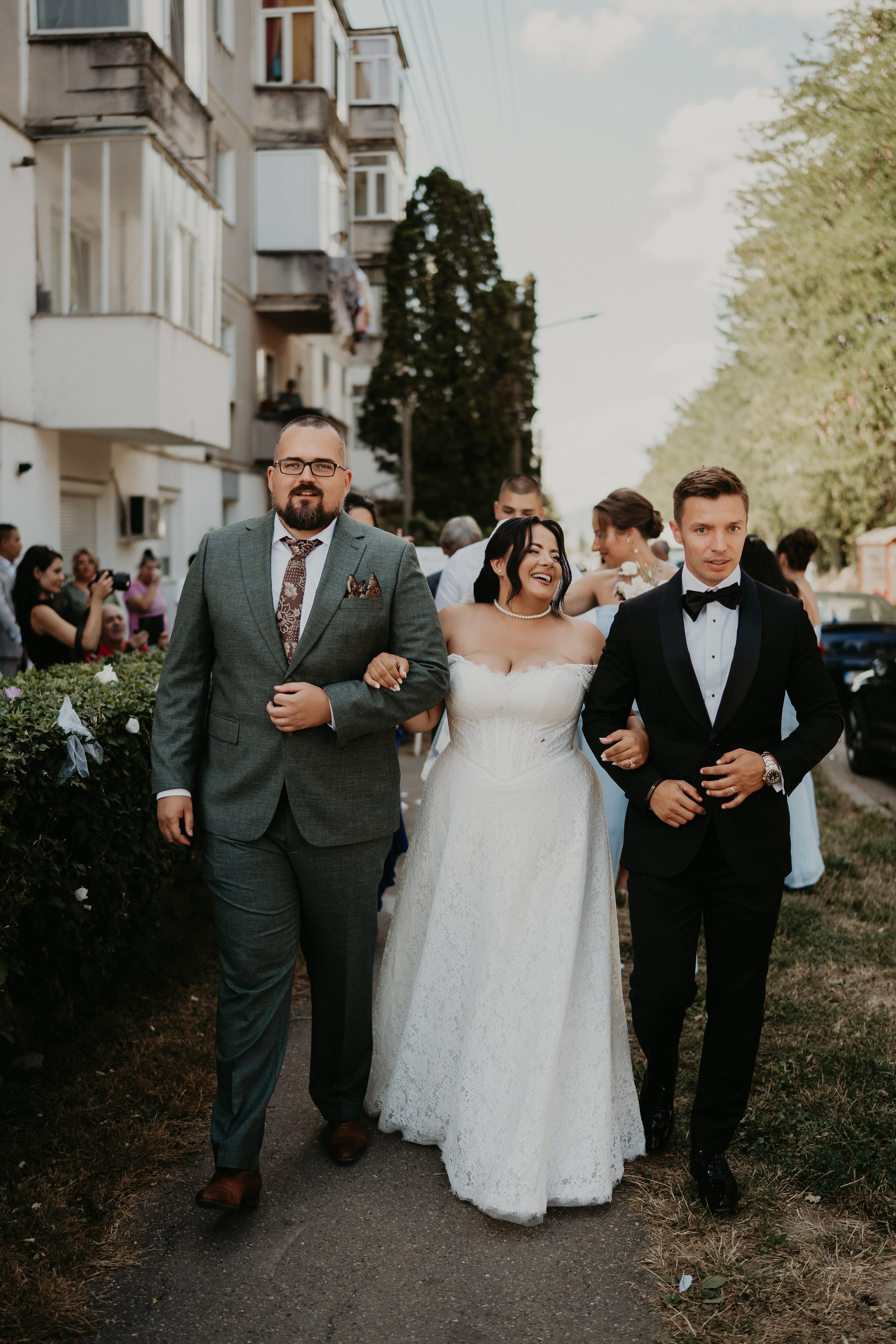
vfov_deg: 54.4
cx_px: 448
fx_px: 1307
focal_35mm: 35
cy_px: 672
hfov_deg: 37.9
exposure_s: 1/6400
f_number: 1.6
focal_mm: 35
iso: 640
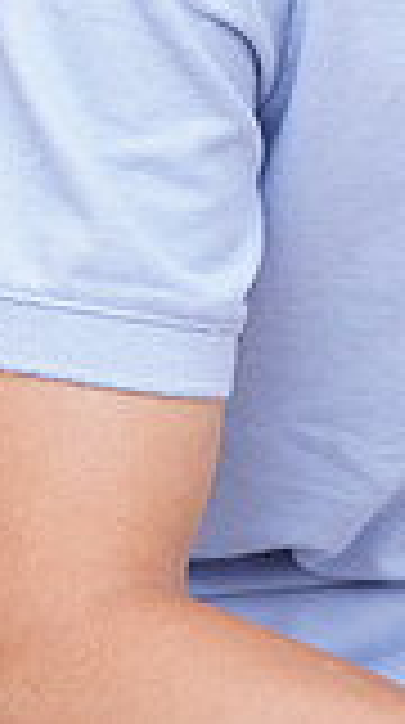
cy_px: -571
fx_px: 9438
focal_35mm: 492
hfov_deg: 2.4
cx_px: 772
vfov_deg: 4.4
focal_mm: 130
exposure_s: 1/100
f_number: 5
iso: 100
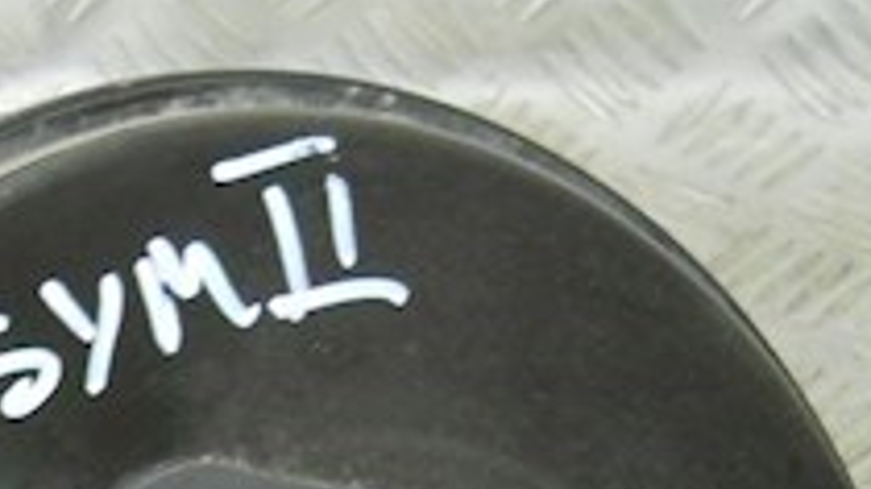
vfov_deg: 8.7
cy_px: 783
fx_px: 3140
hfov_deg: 15.3
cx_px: -141
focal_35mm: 136
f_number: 3.1
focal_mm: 6.72
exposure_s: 1/30
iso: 400
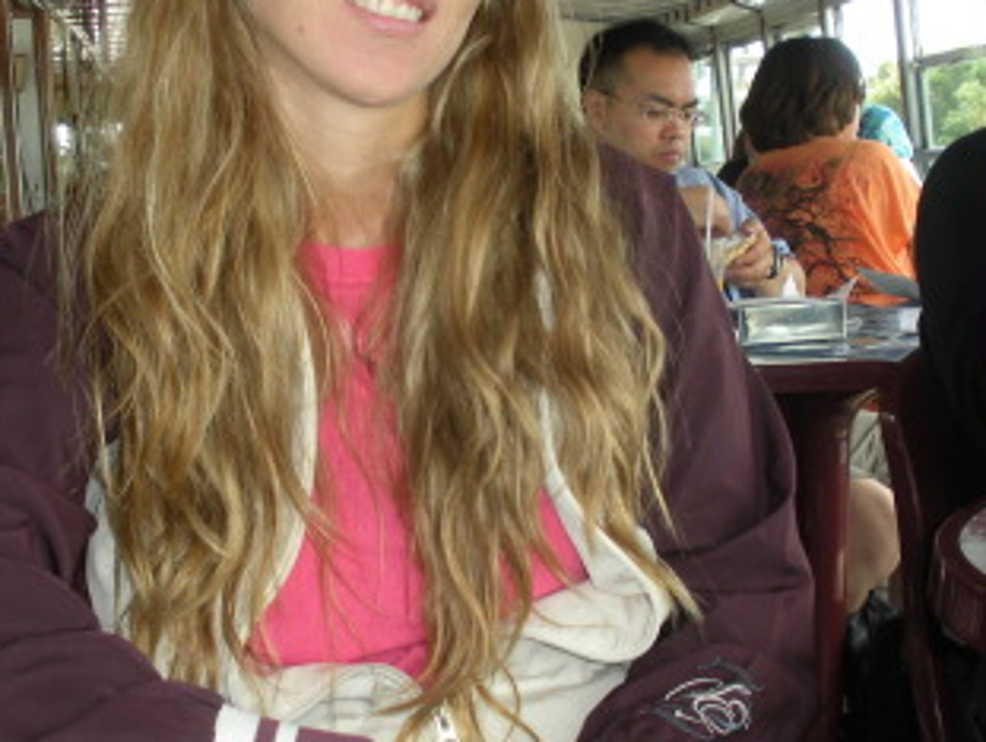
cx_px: 564
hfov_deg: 26.3
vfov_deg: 19.9
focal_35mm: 74
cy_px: 387
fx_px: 2110
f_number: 3.5
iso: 64
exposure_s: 1/61.2
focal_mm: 6.3
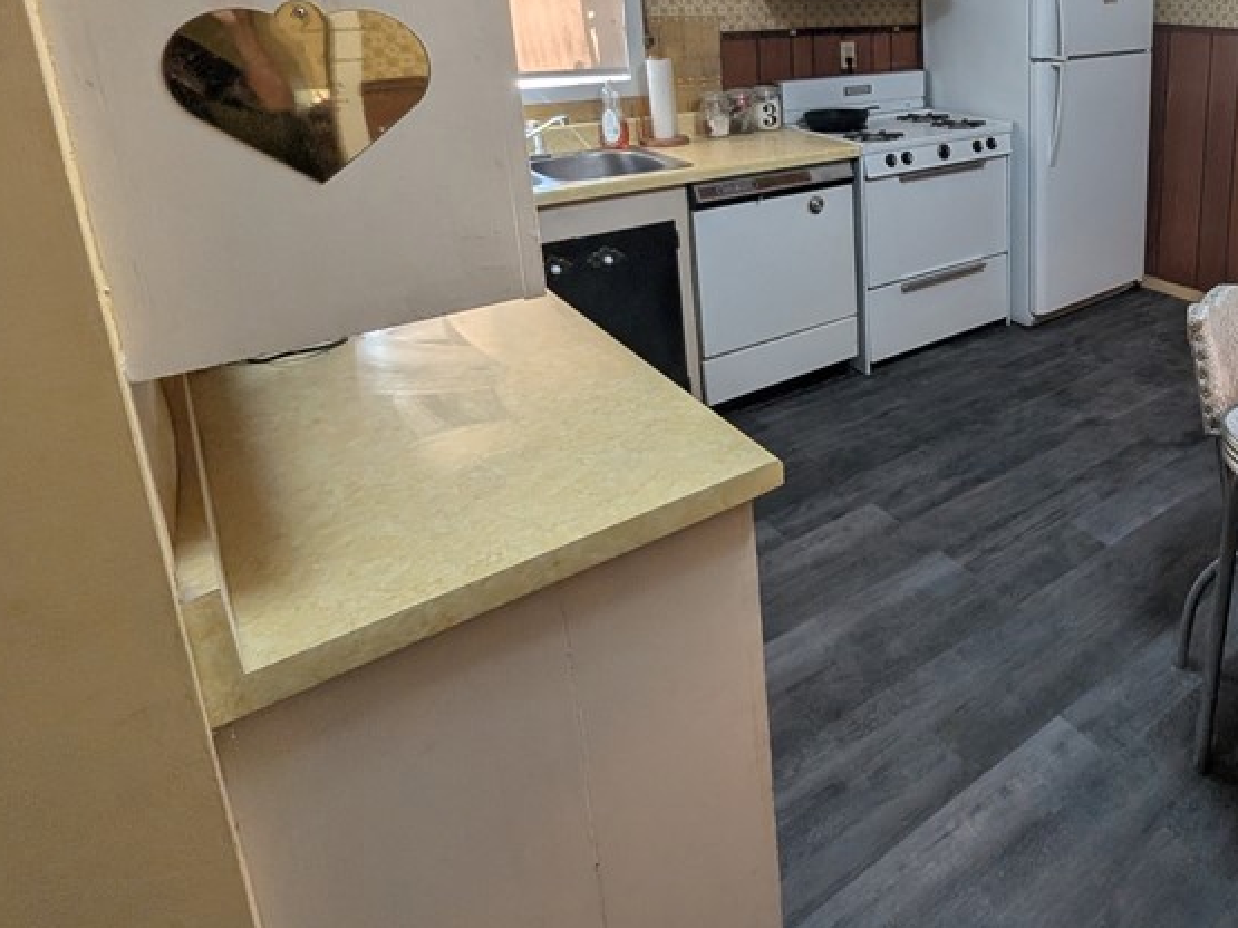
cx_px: 1006
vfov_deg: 53.4
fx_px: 858
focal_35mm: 24
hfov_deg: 64.7
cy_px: 201
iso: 39
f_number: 2.2
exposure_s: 1/30
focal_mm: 1.54
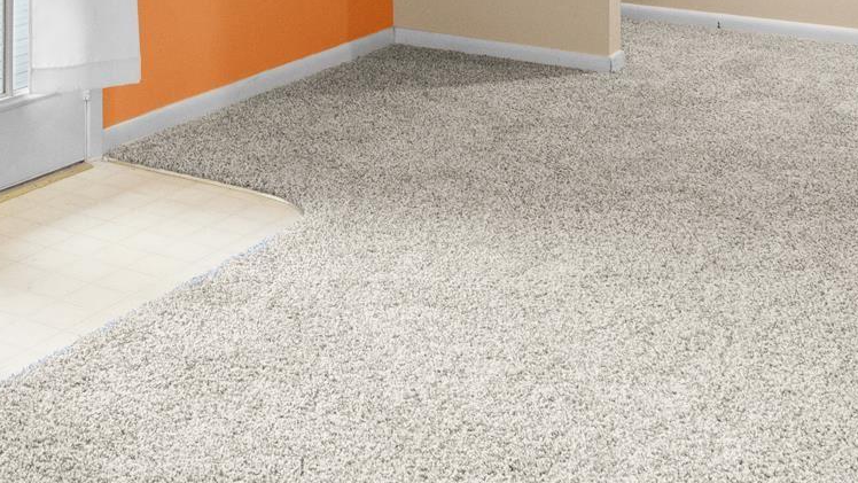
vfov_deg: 16.9
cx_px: 188
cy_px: -288
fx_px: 1434
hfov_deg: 32.5
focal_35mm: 63
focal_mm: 10
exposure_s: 1/2.5
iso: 320
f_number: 7.1
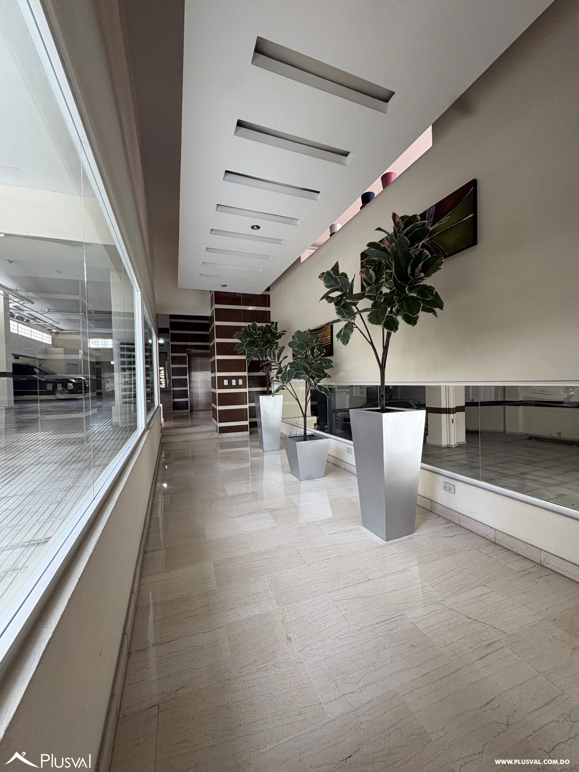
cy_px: 386
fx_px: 312
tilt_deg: +0.1
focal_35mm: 14
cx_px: 290
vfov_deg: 102.1
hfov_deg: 85.7
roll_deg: +1.4
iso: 200
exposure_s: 1/64
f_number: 2.2
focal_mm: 2.22
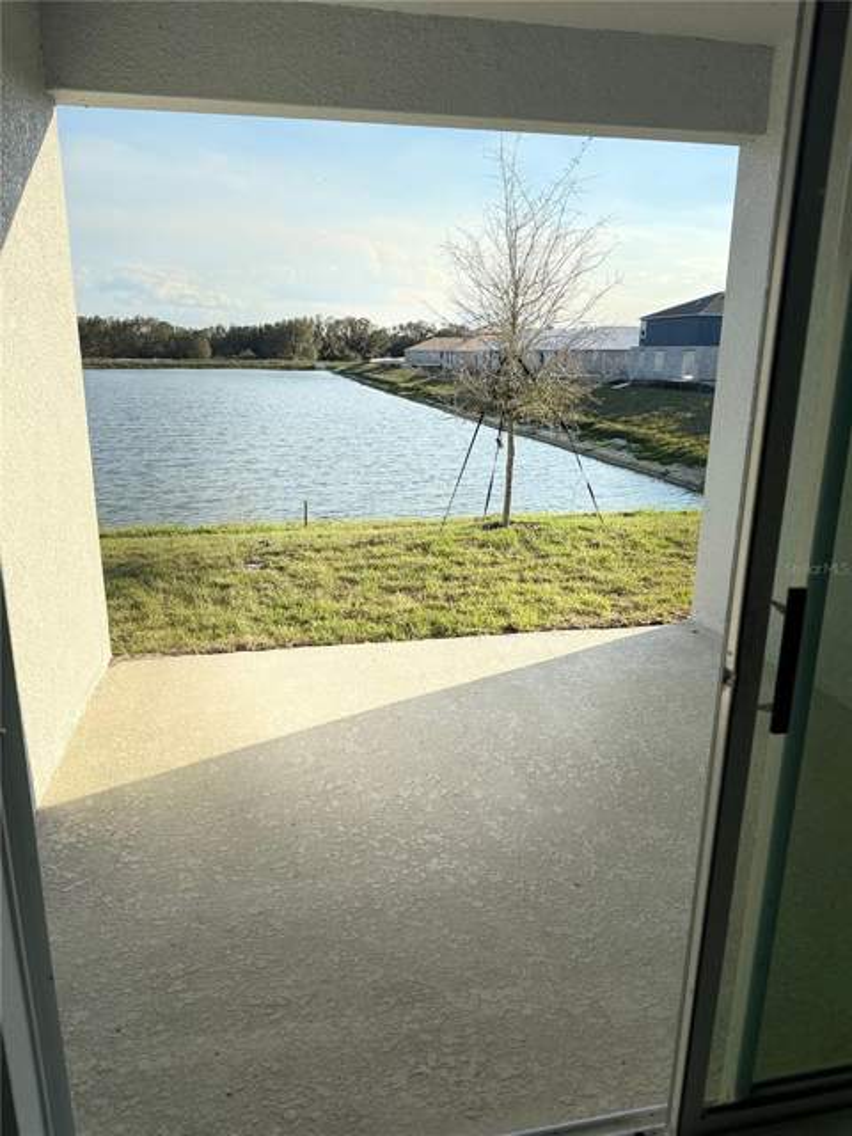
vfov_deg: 71.6
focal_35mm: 24
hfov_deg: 56.8
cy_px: 568
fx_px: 788
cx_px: 426
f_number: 1.78
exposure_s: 1/3759
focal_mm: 6.76
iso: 80
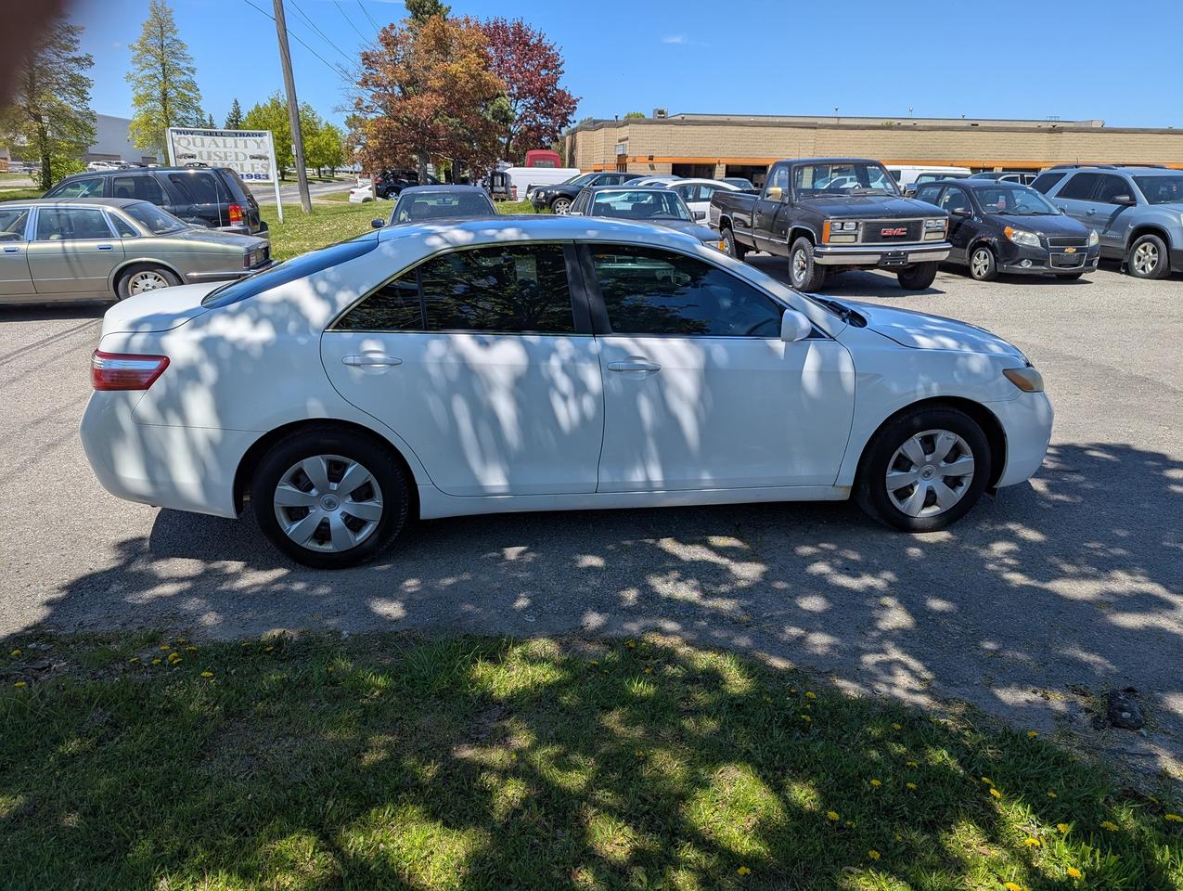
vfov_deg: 56.9
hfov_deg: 71.5
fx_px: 821
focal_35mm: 24
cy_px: 446
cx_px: 592
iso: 39
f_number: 1.85
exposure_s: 1/2571
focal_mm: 6.81
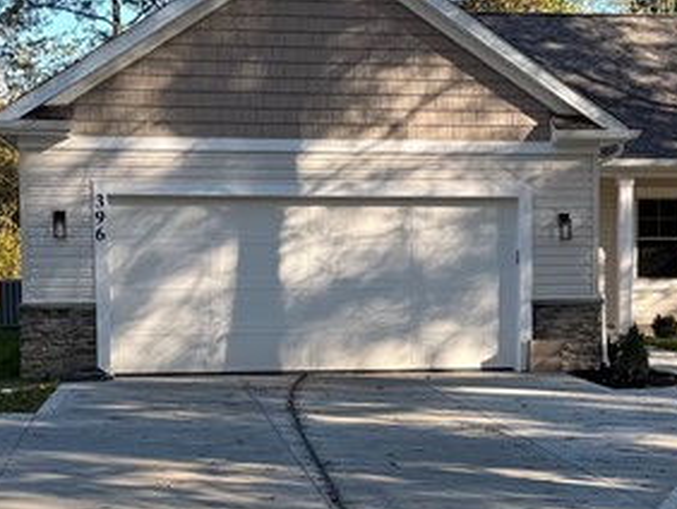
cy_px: 363
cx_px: 442
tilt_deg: -2.6
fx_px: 1703
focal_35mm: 87
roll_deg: +0.8
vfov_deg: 16.9
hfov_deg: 22.4
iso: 80
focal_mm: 6.76
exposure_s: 1/1410
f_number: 1.78
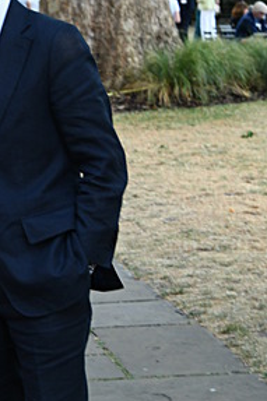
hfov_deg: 10.0
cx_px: -86
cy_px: 140
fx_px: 1492
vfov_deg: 15.3
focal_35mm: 134
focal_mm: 48
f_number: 6.3
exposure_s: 1/60
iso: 400
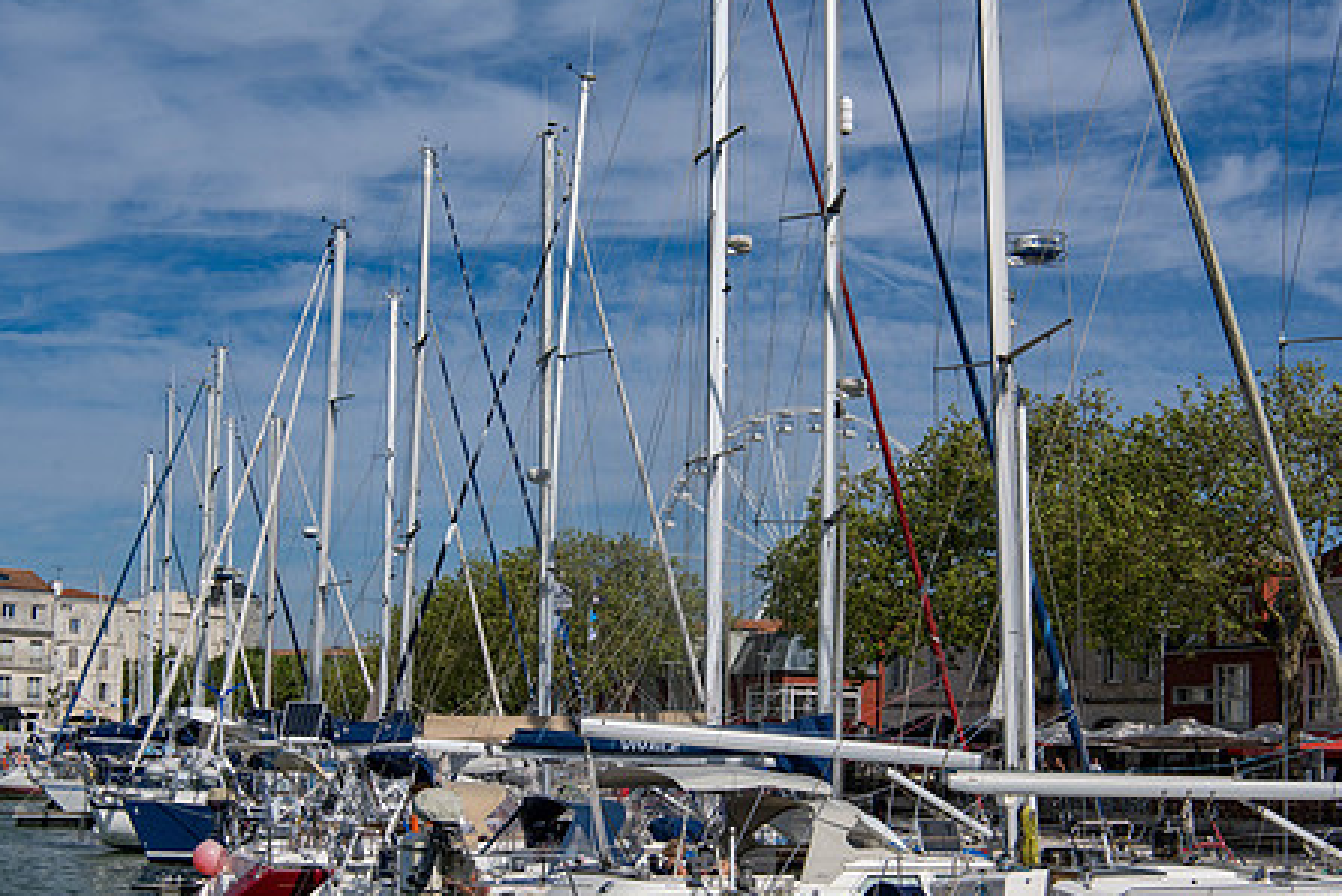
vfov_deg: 25.9
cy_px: 561
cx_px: 698
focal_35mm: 52
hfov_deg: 38.2
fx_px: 1940
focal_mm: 40
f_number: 11
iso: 64
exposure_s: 1/400
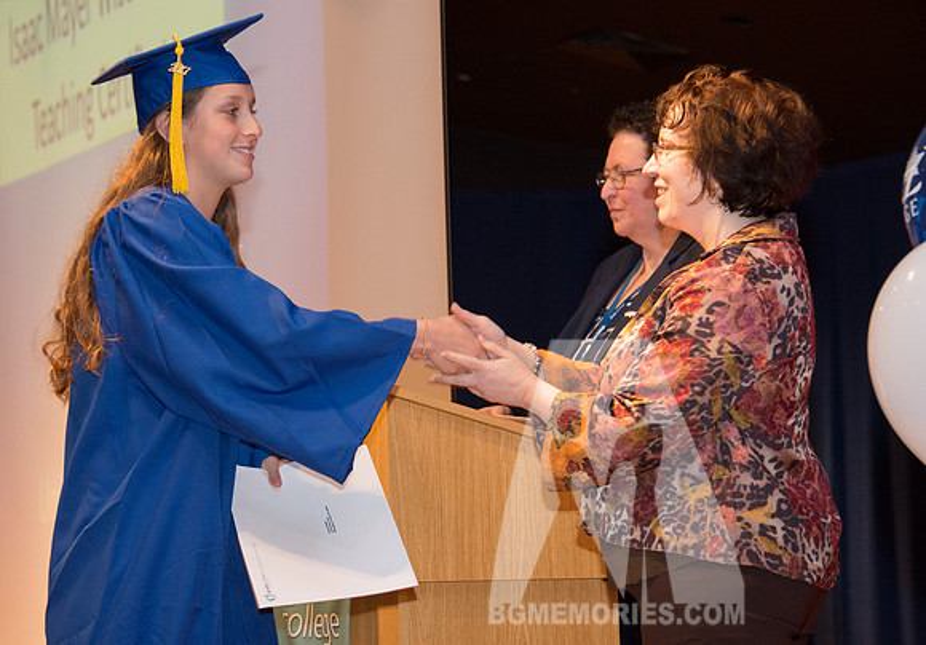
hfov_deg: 16.0
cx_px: 451
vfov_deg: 11.2
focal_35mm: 126
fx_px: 3285
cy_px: 360
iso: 2000
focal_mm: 105
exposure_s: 1/80
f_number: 5.3
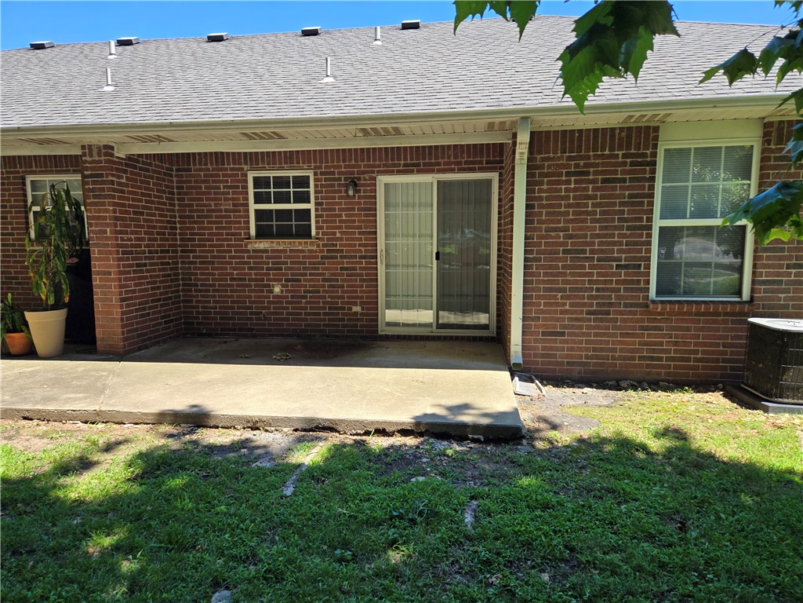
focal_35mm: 23
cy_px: 302
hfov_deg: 73.9
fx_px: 534
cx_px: 402
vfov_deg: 58.9
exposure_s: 1/616
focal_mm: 5.4
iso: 25
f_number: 1.8
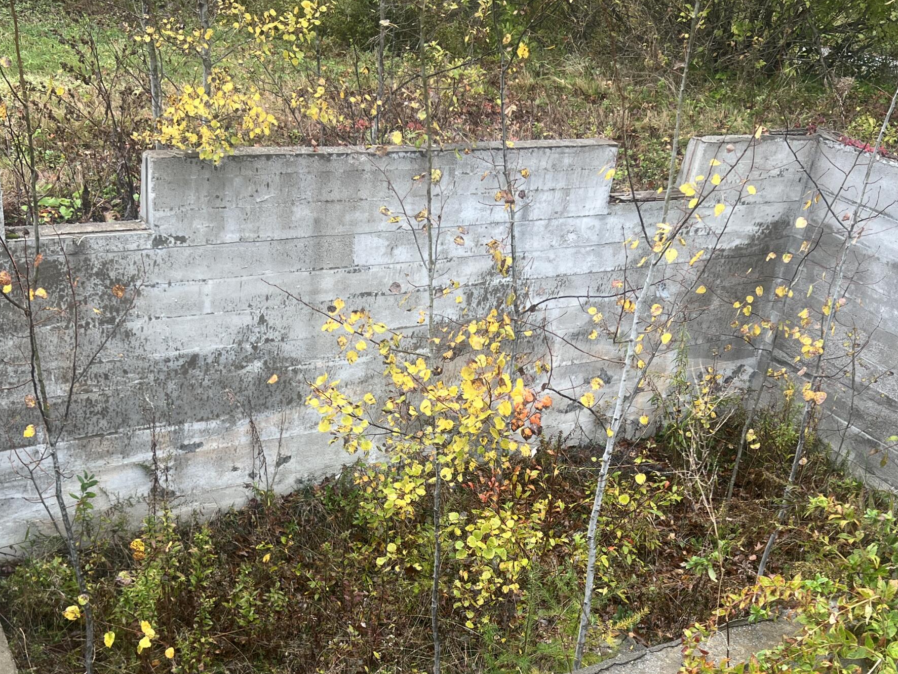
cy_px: 525
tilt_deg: -30.7
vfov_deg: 32.1
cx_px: 452
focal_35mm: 44
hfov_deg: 42.9
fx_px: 1142
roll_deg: -6.3
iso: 32
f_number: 1.5
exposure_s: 1/125
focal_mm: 5.7
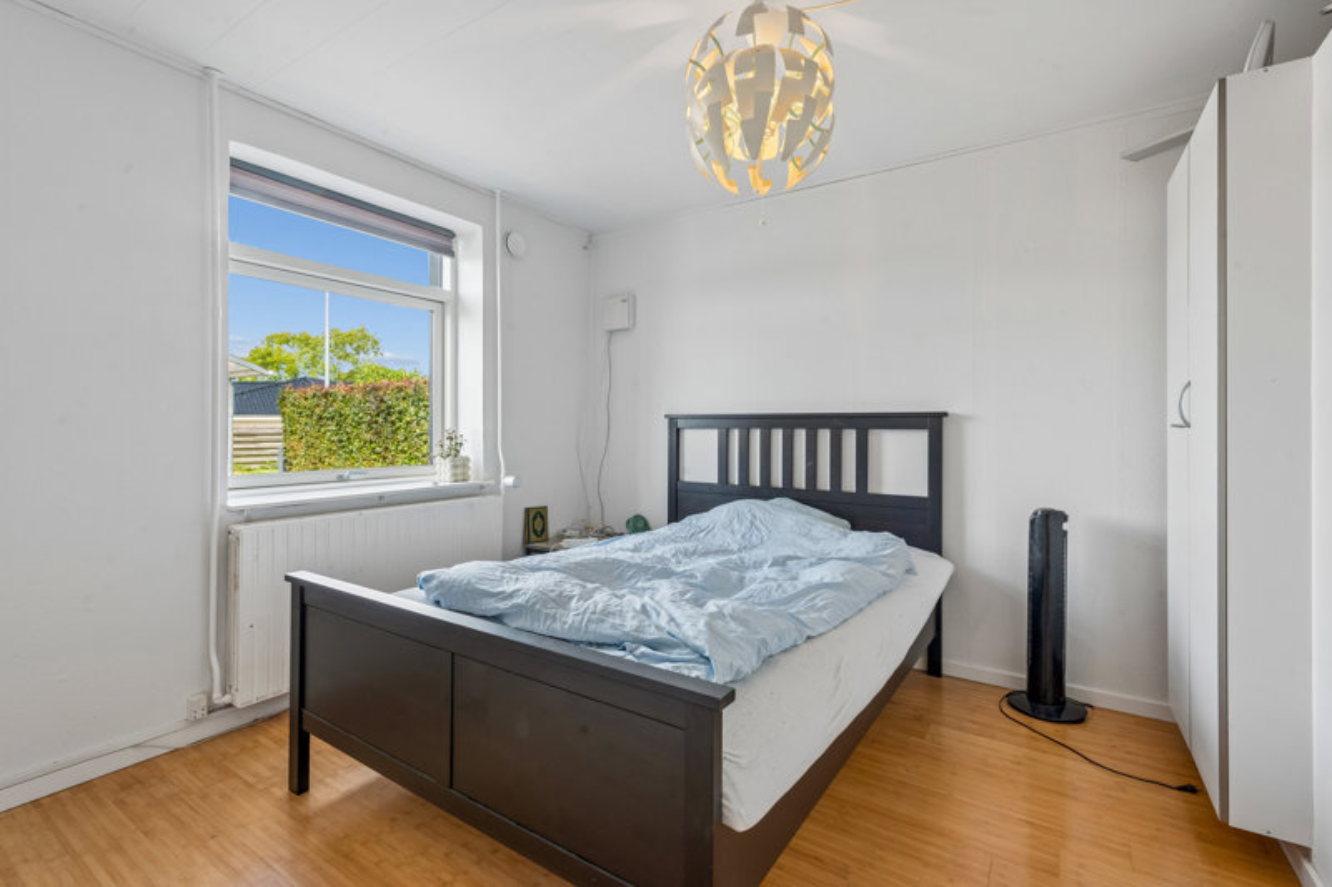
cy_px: 444
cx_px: 666
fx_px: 592
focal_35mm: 16
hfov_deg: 96.7
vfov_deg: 73.7
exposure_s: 1/13
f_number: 10
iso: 250
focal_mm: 16
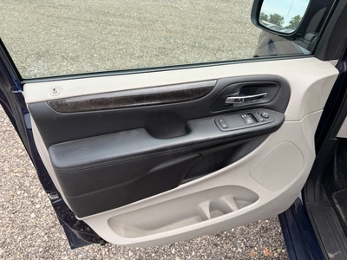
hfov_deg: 71.6
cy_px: 130
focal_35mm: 24
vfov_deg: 56.8
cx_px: 174
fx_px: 241
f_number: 1.78
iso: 80
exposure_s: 1/967
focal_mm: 6.76
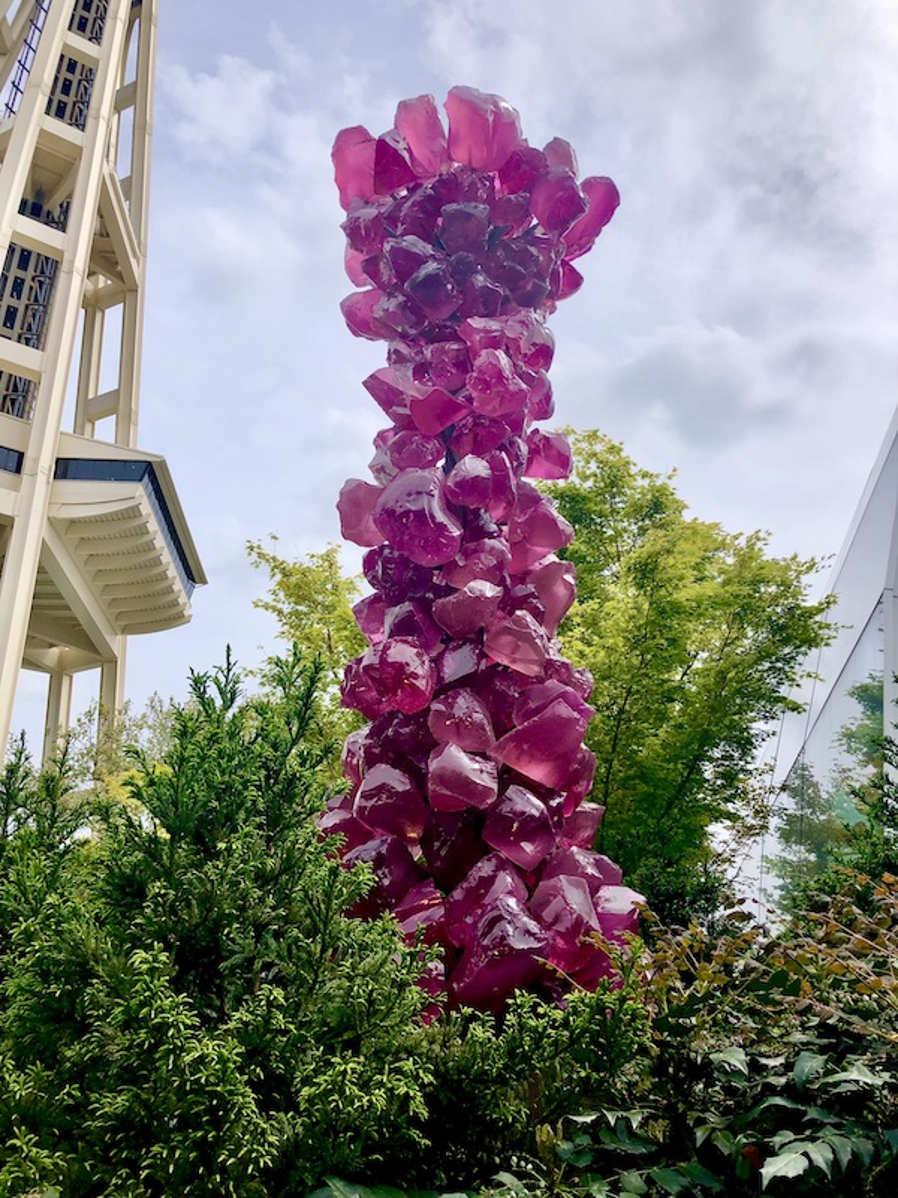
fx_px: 968
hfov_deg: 49.7
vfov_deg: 63.4
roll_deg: +1.1
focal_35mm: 28
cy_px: 599
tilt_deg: +25.9
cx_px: 449
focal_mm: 4
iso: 20
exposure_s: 1/3040
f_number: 1.8
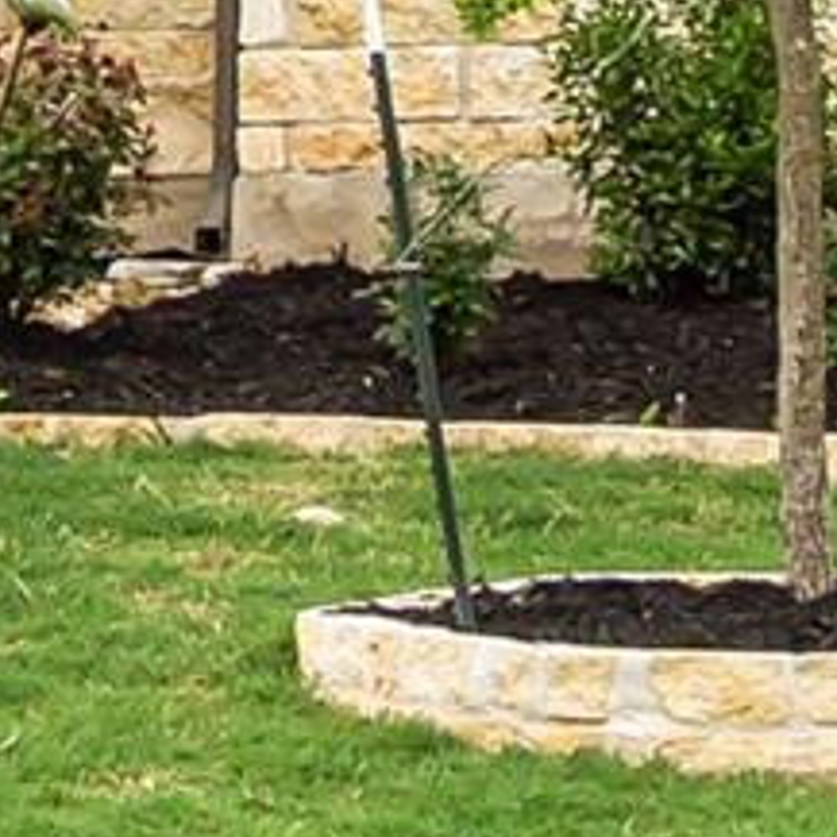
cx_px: -1088
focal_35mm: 361
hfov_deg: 4.7
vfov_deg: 4.8
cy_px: -1012
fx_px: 9876
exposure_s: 1/640
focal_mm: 30
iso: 200
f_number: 8
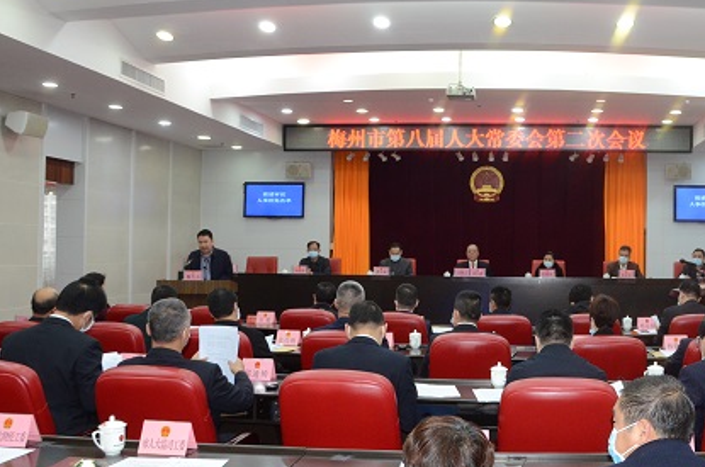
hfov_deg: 48.2
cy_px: 234
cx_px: 508
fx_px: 762
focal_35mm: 39
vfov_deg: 34.1
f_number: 5
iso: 1600
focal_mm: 18
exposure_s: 1/100
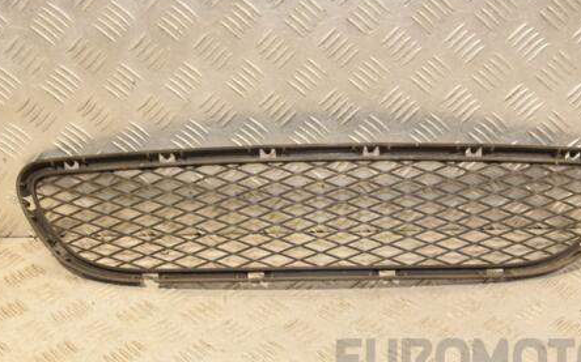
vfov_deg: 20.9
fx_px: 981
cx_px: 311
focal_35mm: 62
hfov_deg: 33.0
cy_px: 184
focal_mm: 30
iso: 800
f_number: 6.3
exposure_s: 1/200
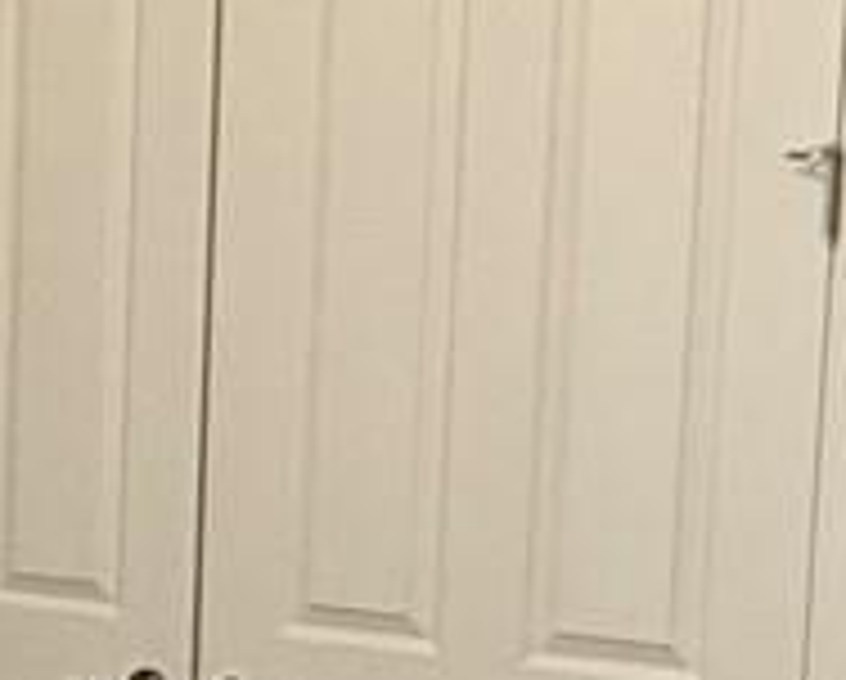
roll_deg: -0.3
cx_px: -446
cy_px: 567
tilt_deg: -7.1
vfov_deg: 13.2
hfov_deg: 15.2
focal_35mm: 116
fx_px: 2909
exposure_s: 1/120
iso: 250
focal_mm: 2.22
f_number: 2.2
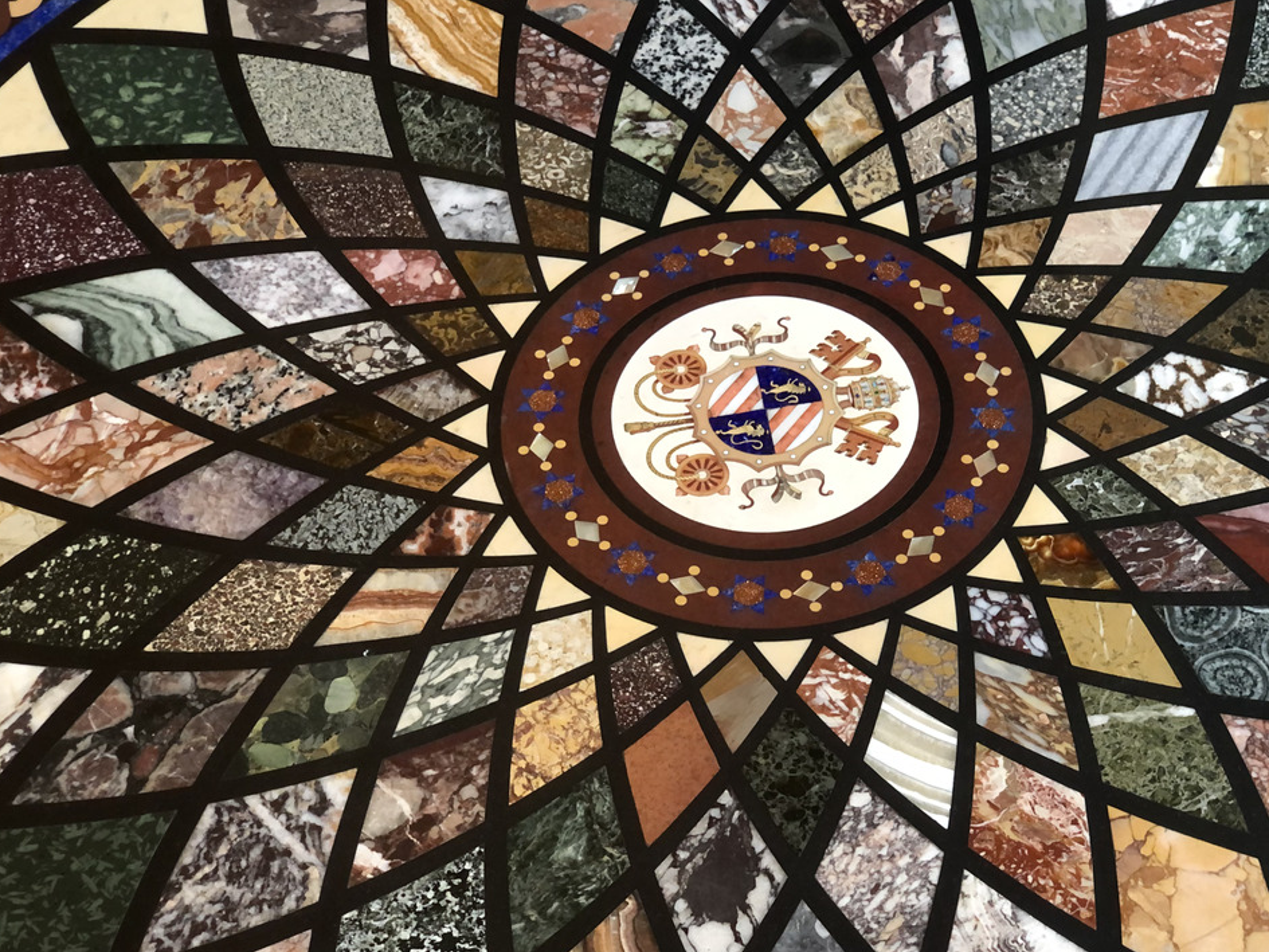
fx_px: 2420
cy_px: 526
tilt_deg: -52.6
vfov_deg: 22.2
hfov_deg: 29.3
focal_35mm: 66
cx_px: 775
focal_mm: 6
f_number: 2.4
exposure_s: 1/17
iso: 160
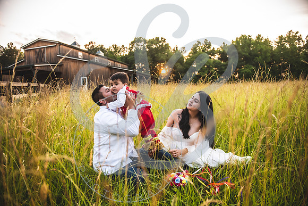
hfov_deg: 73.7
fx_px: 205
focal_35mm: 24
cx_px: 154
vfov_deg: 53.2
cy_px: 103
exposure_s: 1/160
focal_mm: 24
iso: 100
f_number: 2.8
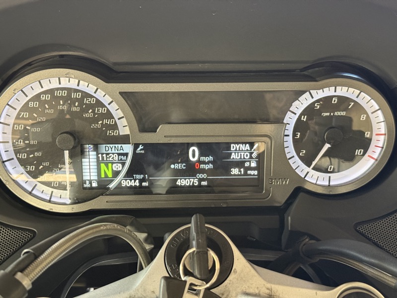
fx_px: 550
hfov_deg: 39.7
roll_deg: -1.5
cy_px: 149
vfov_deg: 30.3
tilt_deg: -32.6
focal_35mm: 48
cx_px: 198
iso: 400
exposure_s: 1/31
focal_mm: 6.76
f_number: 1.78
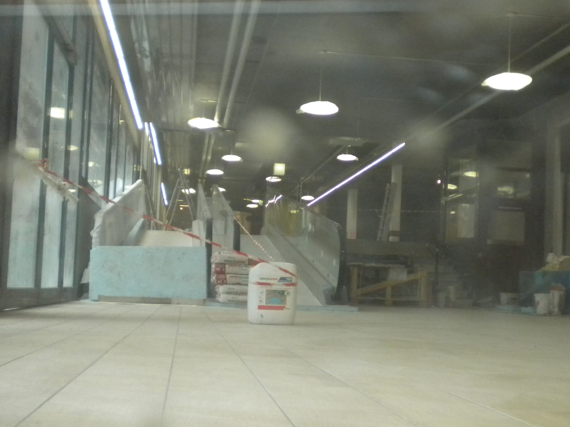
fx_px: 807
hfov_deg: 38.8
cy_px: 247
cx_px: 325
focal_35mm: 49
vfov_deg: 29.6
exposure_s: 1/300
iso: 400
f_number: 3.1
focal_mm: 6.3
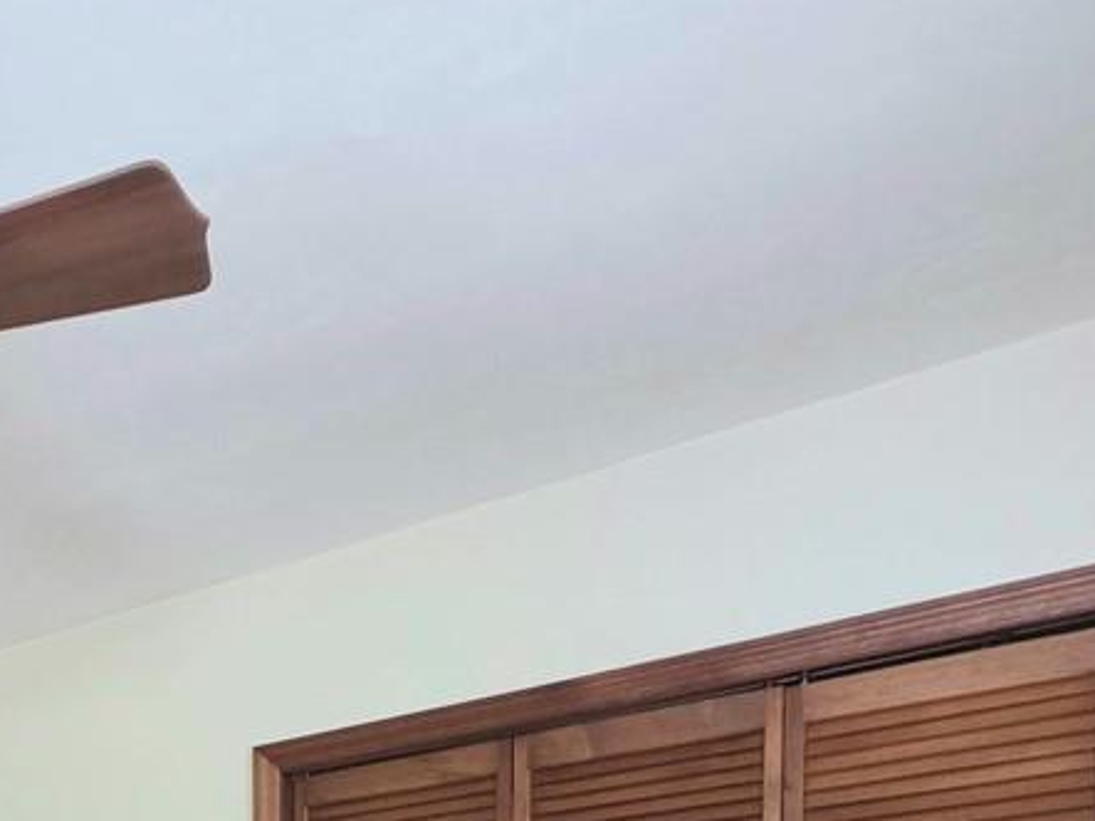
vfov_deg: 23.3
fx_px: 1486
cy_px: 1301
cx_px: -106
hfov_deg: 34.9
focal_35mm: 47
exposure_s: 1/60.2
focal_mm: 2.2
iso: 250
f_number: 1.9
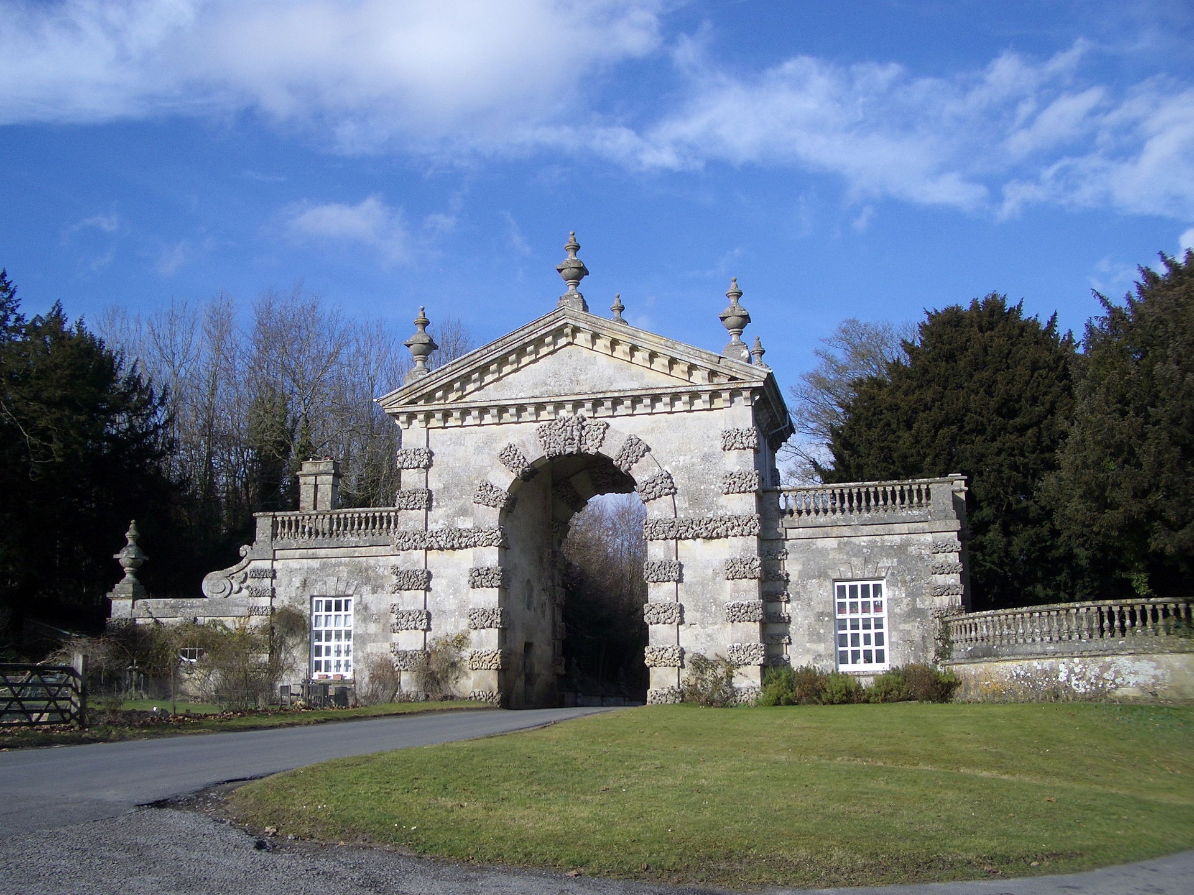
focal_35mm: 35
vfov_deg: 40.7
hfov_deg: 52.6
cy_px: 448
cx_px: 597
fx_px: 1207
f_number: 4.3
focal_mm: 5.8
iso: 50
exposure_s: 1/500
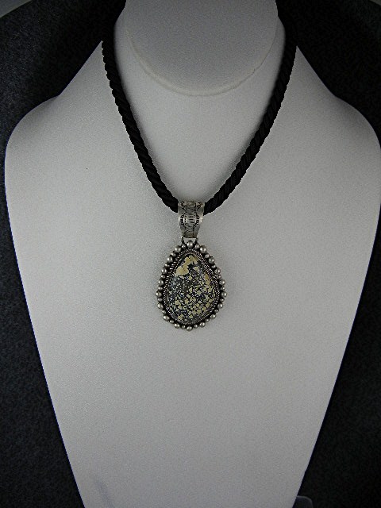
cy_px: 254
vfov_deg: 60.0
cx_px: 190
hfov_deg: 46.8
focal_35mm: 30
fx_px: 440
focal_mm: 5.4
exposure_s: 1/68.8
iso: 160
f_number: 3.5
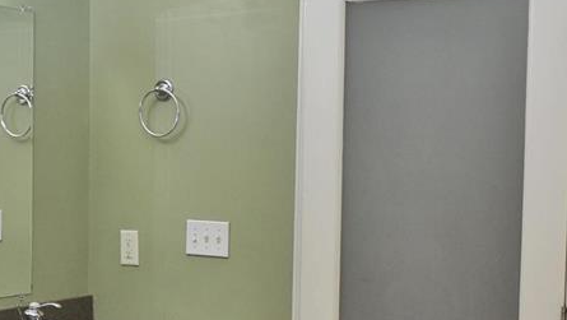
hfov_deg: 32.3
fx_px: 978
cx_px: 241
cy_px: 217
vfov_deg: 18.5
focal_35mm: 65
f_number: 5.6
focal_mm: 18
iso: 400
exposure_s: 1/60
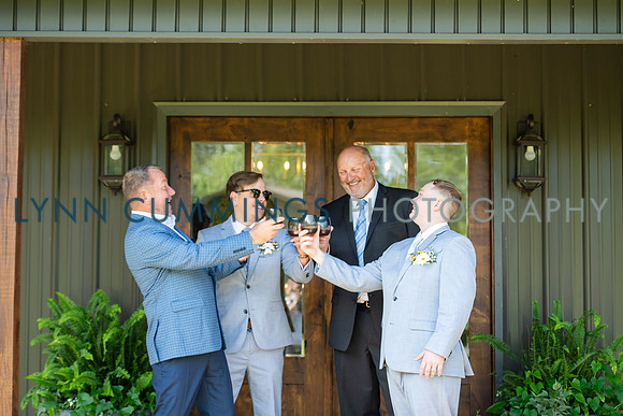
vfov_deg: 15.9
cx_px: 311
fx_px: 1484
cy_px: 204
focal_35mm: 86
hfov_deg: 23.7
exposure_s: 1/500
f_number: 3.2
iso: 320
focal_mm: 80
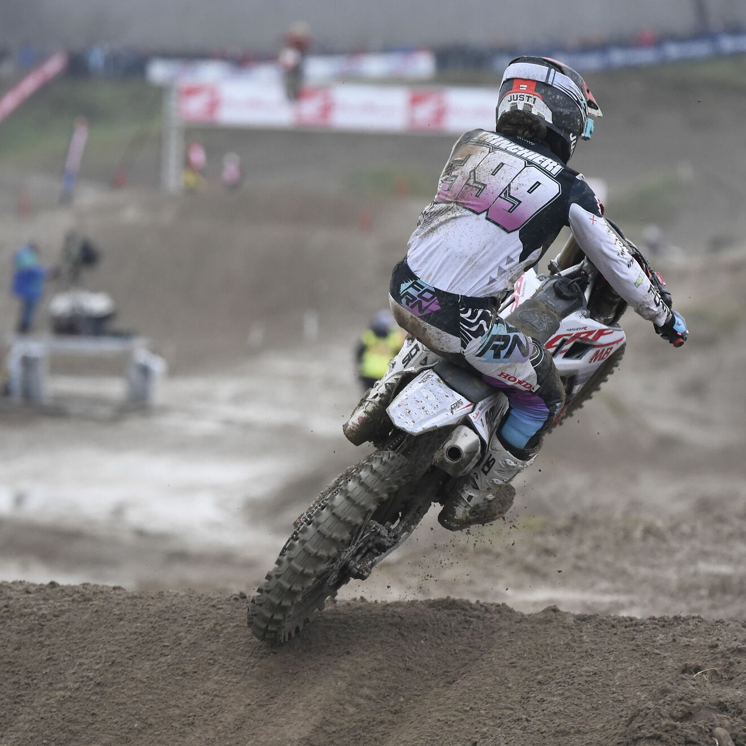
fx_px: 7510
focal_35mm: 308
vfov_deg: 5.7
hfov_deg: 5.7
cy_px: 311
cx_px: 397
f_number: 3.5
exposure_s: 1/2500
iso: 3200
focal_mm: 200
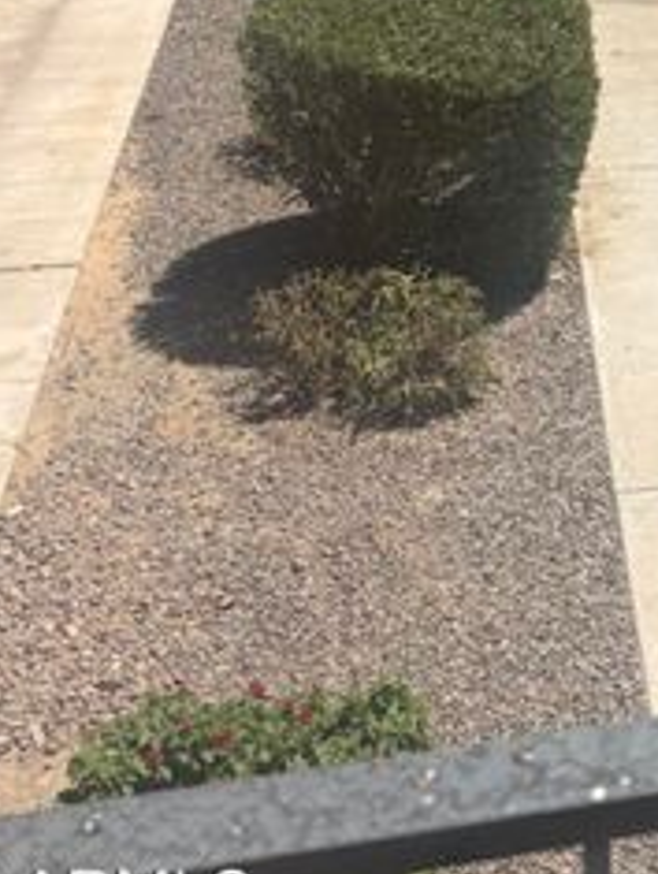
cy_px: -229
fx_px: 1719
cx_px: 766
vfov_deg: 25.1
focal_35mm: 68
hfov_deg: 20.4
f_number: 1.78
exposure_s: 1/4975
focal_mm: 6.76
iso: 80
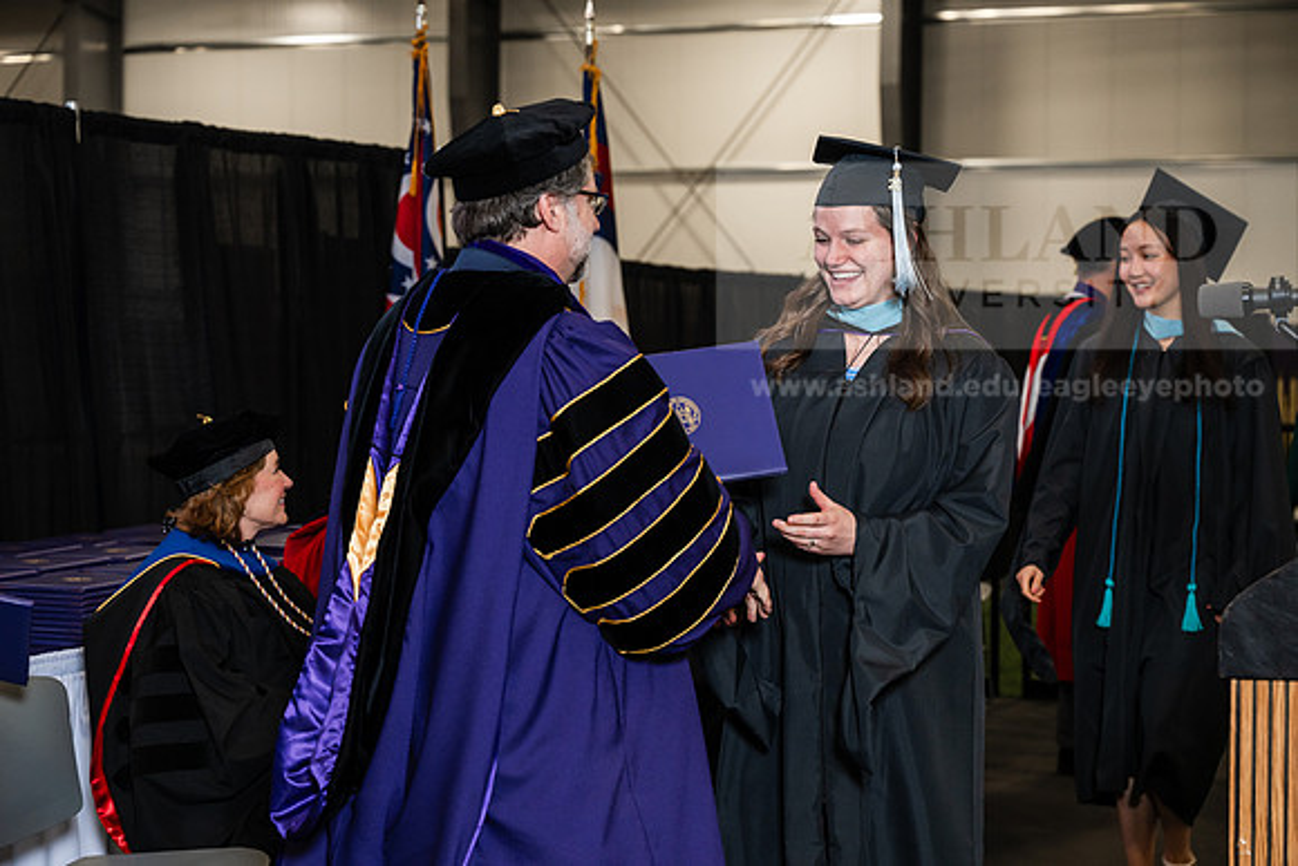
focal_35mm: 70
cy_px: 433
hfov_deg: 28.8
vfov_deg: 19.5
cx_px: 649
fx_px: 2524
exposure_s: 1/200
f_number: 4.5
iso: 1250
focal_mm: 70
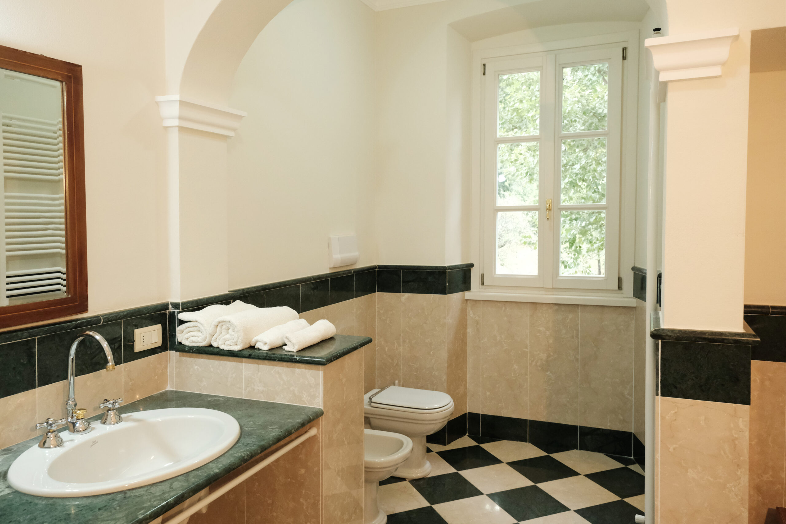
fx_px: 568
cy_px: 262
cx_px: 393
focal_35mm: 26
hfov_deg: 69.4
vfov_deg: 49.6
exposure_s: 1/80
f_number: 4.5
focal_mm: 17.1
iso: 4000
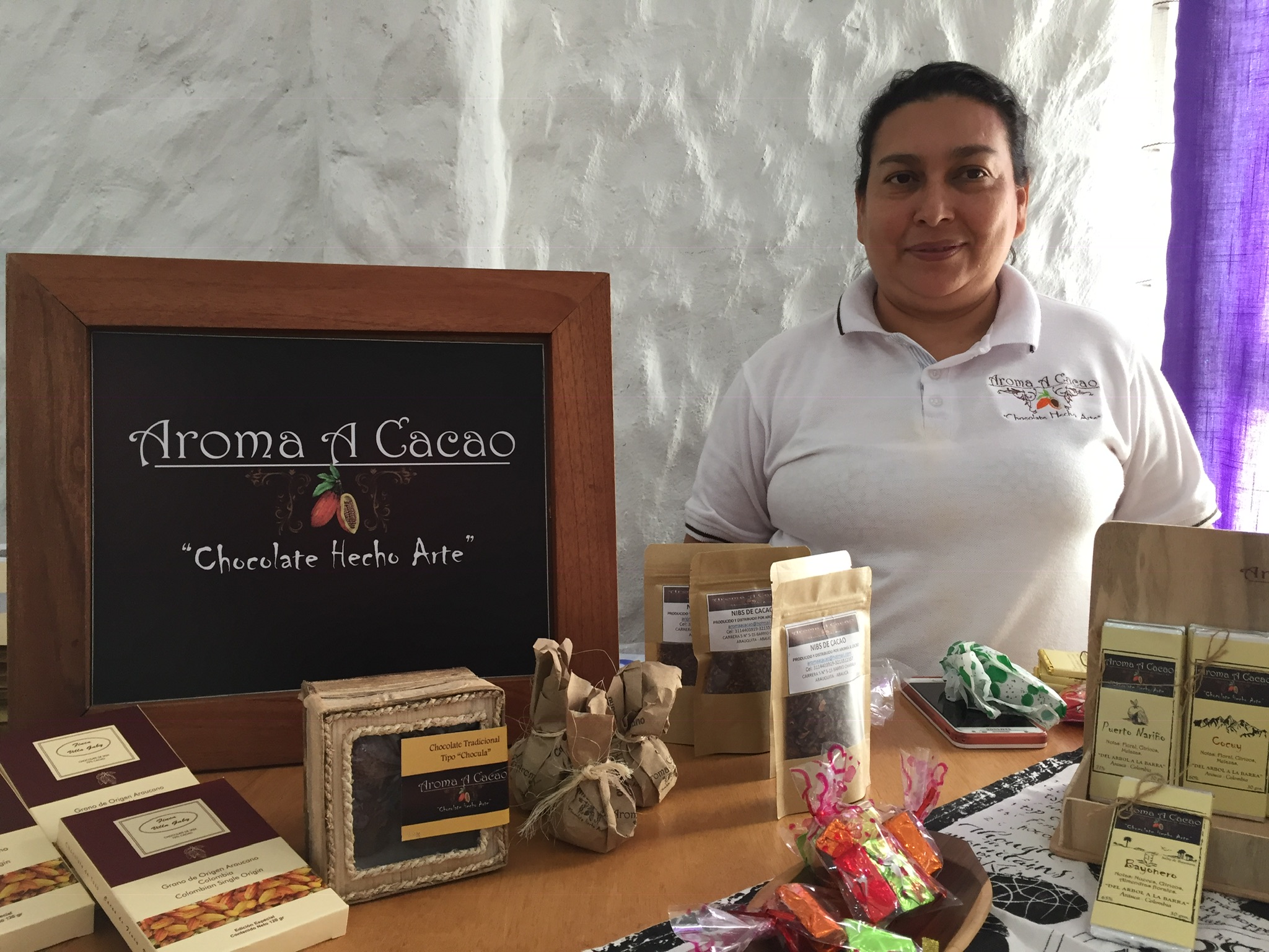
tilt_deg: -12.7
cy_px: 476
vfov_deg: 48.2
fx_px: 1063
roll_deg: -1.8
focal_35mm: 29
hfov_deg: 61.7
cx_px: 634
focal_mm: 4.15
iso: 32
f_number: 2.2
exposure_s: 1/30
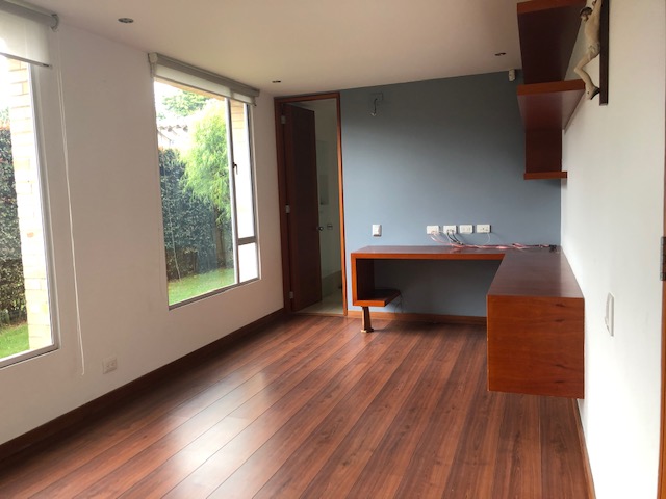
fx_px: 539
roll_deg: +1.1
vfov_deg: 49.7
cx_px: 333
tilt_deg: -6.9
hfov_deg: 63.4
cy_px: 250
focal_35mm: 28
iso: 25
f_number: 1.8
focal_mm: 3.99
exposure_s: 1/40
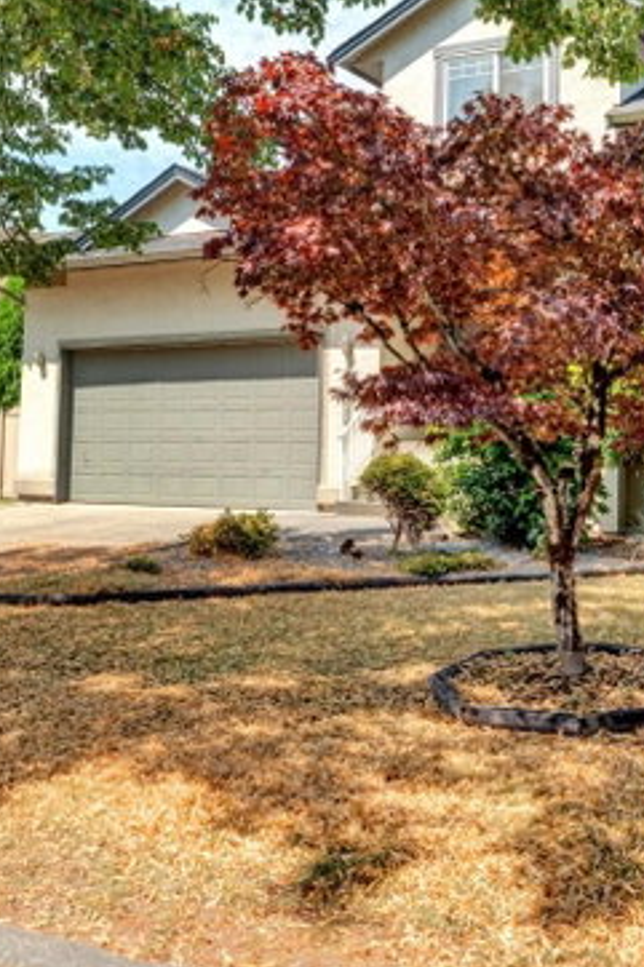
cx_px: 428
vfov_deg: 45.1
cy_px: 378
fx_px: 1158
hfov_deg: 30.9
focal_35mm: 43
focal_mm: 19.5
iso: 400
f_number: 8
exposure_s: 1/500
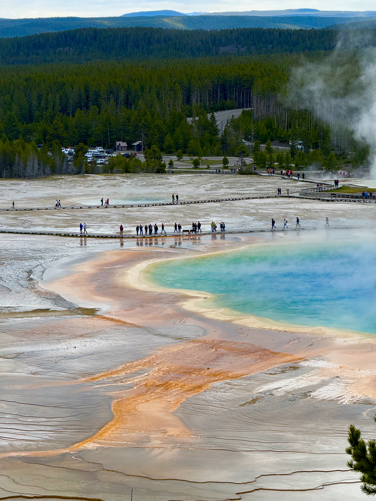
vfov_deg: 16.4
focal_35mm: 120
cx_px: 188
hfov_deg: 12.3
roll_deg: -0.1
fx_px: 1738
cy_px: 250
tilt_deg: -7.5
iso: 50
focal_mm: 15.66
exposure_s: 1/1294
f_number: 2.8
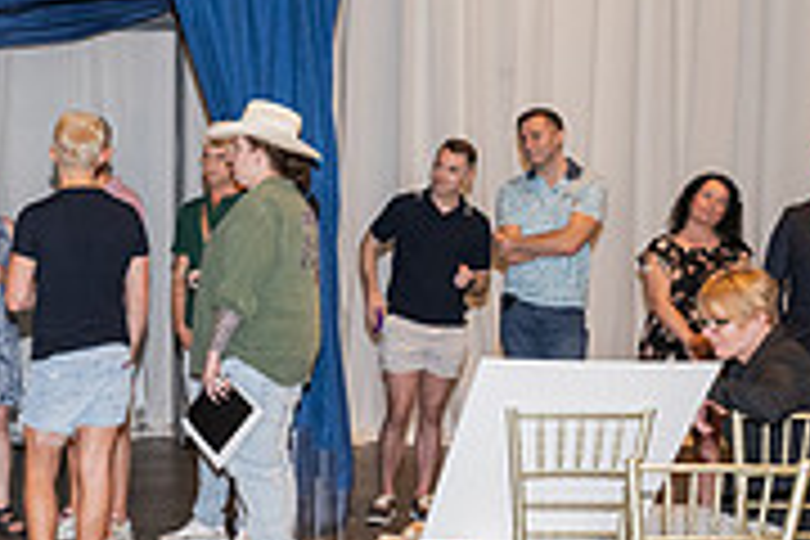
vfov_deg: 17.5
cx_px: -50
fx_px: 1755
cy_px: 322
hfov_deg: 24.5
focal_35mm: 78
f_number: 5.6
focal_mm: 24
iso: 1600
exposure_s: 1/60
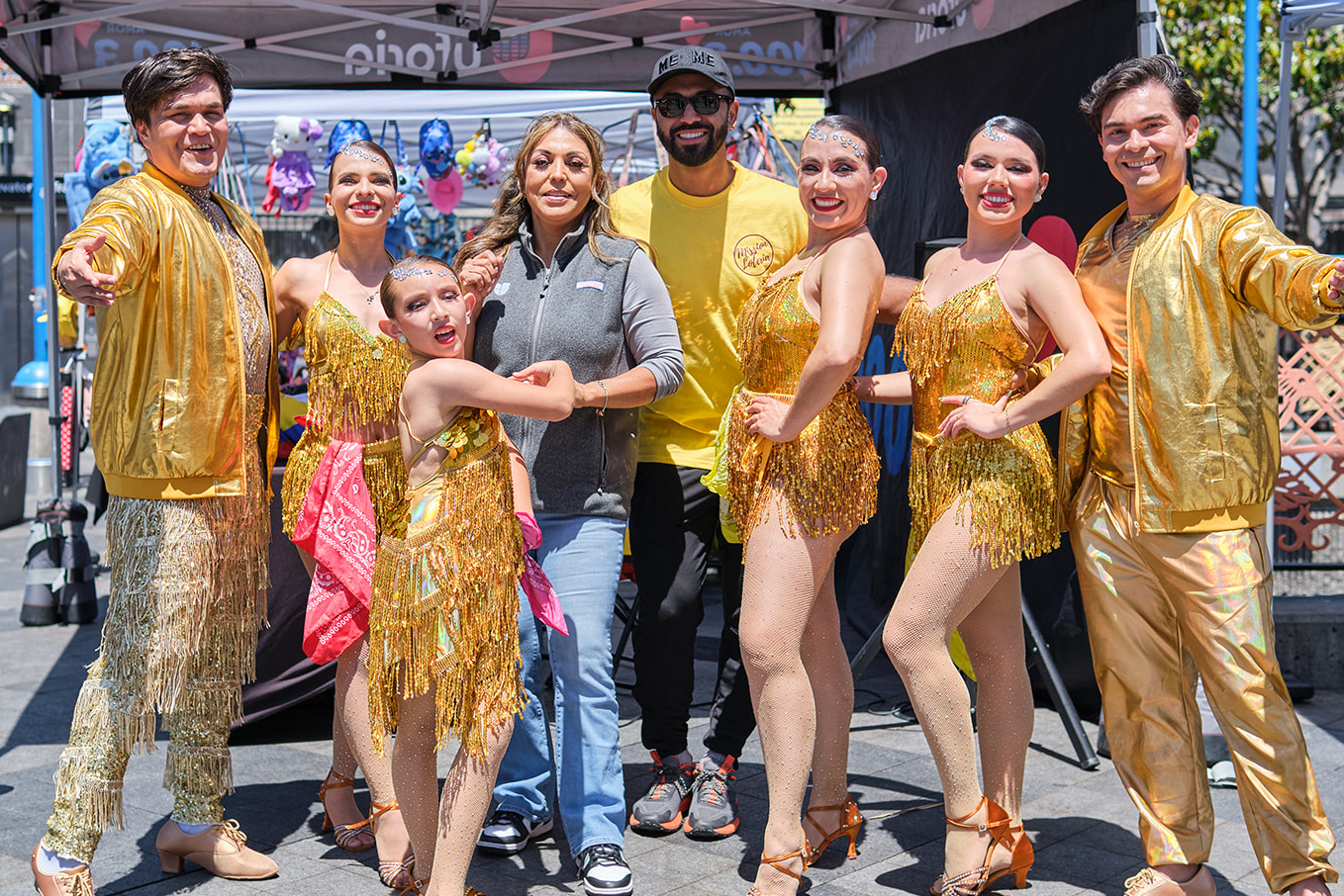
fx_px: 1979
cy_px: 394
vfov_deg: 25.5
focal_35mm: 53
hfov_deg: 37.5
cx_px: 607
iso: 160
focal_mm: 30
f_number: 2.5
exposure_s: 1/2500
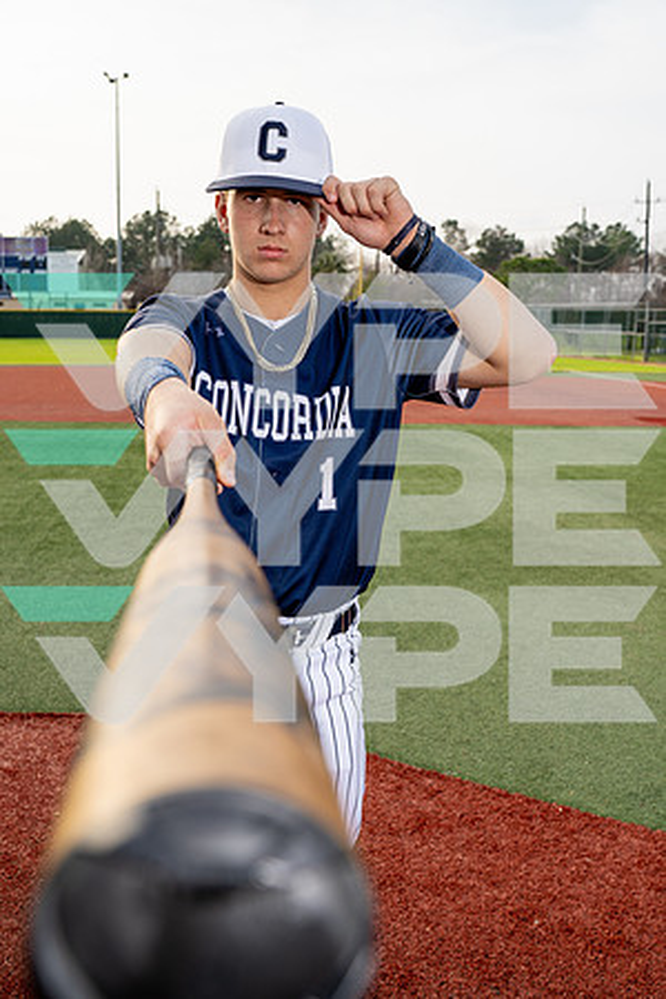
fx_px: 971
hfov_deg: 37.9
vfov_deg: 54.4
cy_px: 500
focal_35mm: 35
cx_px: 333
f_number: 5.6
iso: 125
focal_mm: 35
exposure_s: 1/250
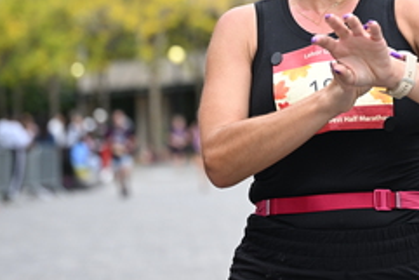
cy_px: 20
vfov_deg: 8.6
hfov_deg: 12.7
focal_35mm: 160
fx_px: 1863
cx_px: 410
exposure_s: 1/2000
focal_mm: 70
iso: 640
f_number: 2.8
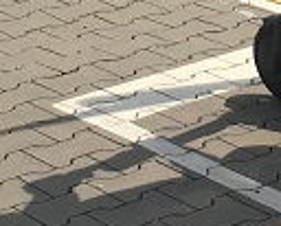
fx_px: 1600
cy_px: -309
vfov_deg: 7.6
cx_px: 252
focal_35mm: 192
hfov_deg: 10.0
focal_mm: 4.15
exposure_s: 1/2653
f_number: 2.2
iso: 25
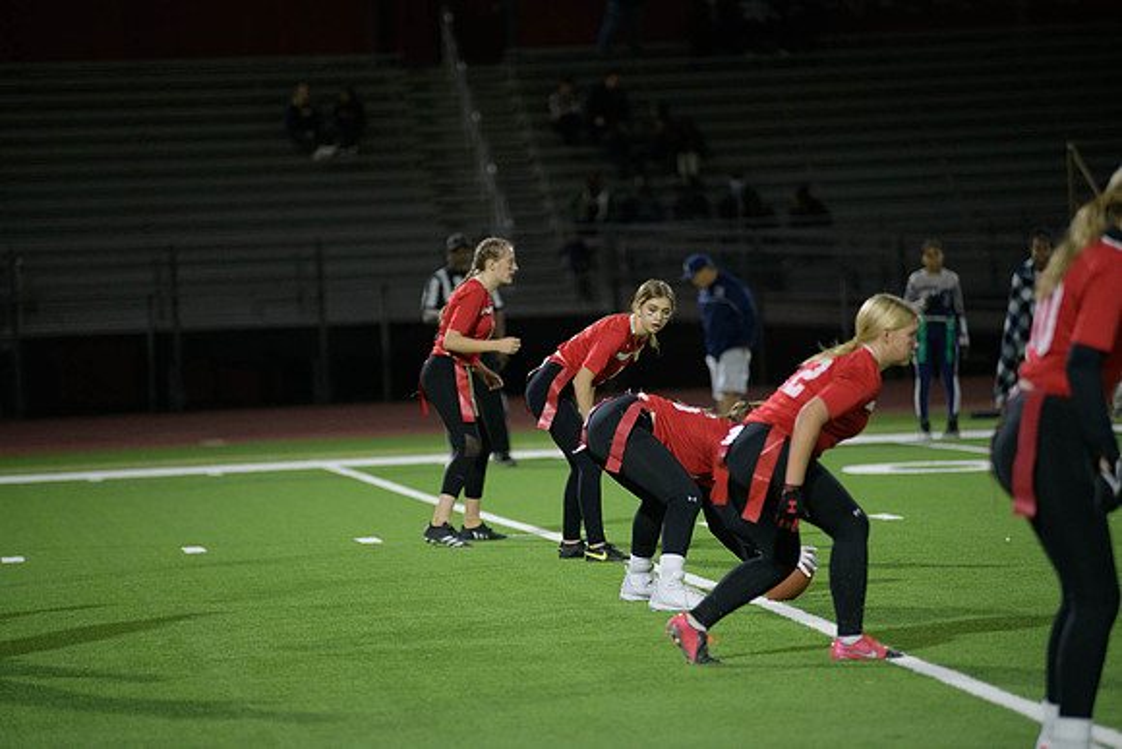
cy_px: 374
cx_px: 561
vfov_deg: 7.2
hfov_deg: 10.8
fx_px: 5923
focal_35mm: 190
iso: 2800
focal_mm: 190
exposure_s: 1/640
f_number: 2.8
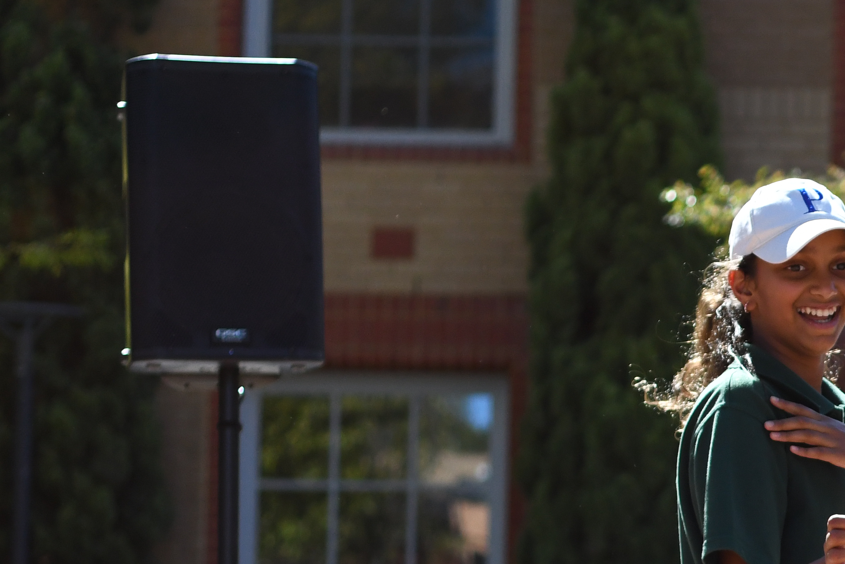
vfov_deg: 7.8
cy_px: 478
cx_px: 1261
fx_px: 4131
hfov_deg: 11.2
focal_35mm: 176
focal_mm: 50
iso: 800
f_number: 3.2
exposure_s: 1/8000
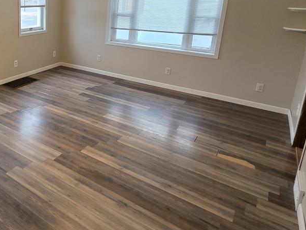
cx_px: 30
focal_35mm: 28
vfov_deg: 48.0
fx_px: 248
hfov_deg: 55.1
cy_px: 60
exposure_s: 1/120
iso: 250
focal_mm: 2.2
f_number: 1.9
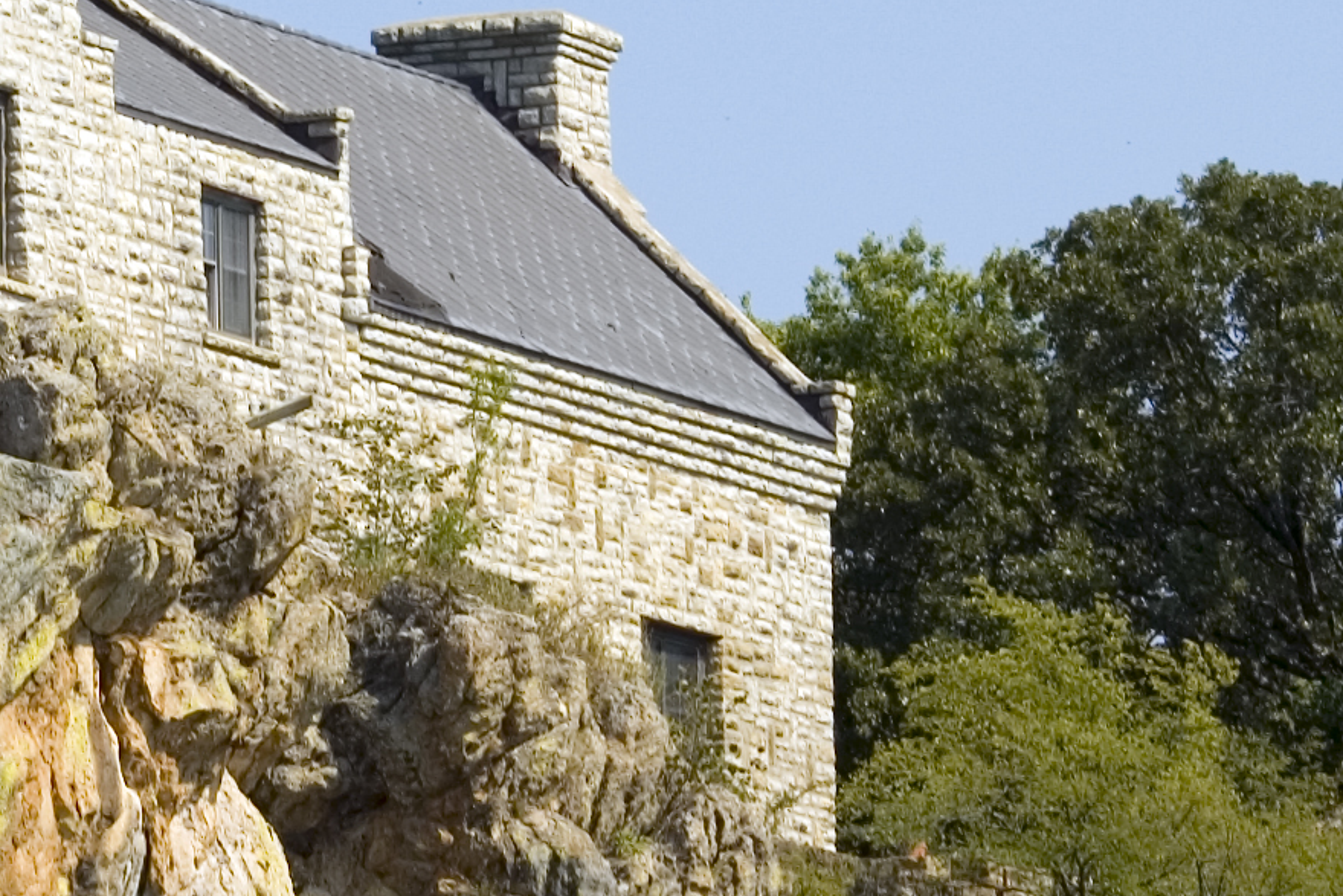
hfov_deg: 4.9
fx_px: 15670
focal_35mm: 420
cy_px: -104
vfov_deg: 3.3
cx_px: 172
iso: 200
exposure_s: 1/500
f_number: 8
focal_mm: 82
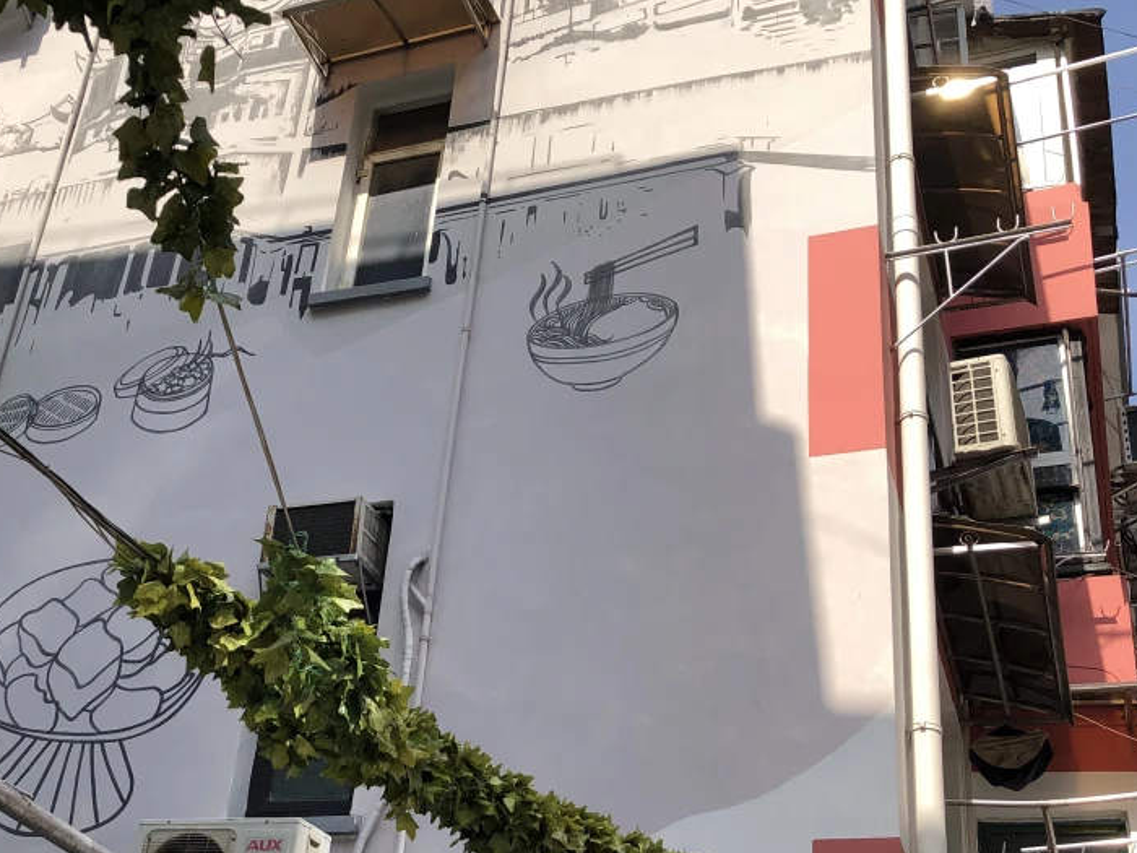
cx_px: 367
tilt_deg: +30.9
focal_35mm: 48
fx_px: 1577
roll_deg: -7.8
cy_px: 522
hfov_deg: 39.1
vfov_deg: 30.2
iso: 20
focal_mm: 4
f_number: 1.8
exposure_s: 1/1333
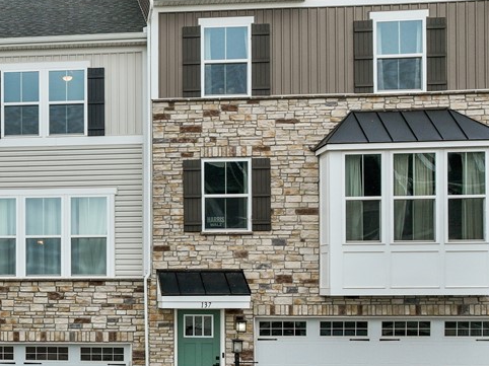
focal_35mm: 51
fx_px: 720
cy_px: 217
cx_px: -16
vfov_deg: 28.5
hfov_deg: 33.8
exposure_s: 1/800
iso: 130
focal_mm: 12.29
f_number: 2.8
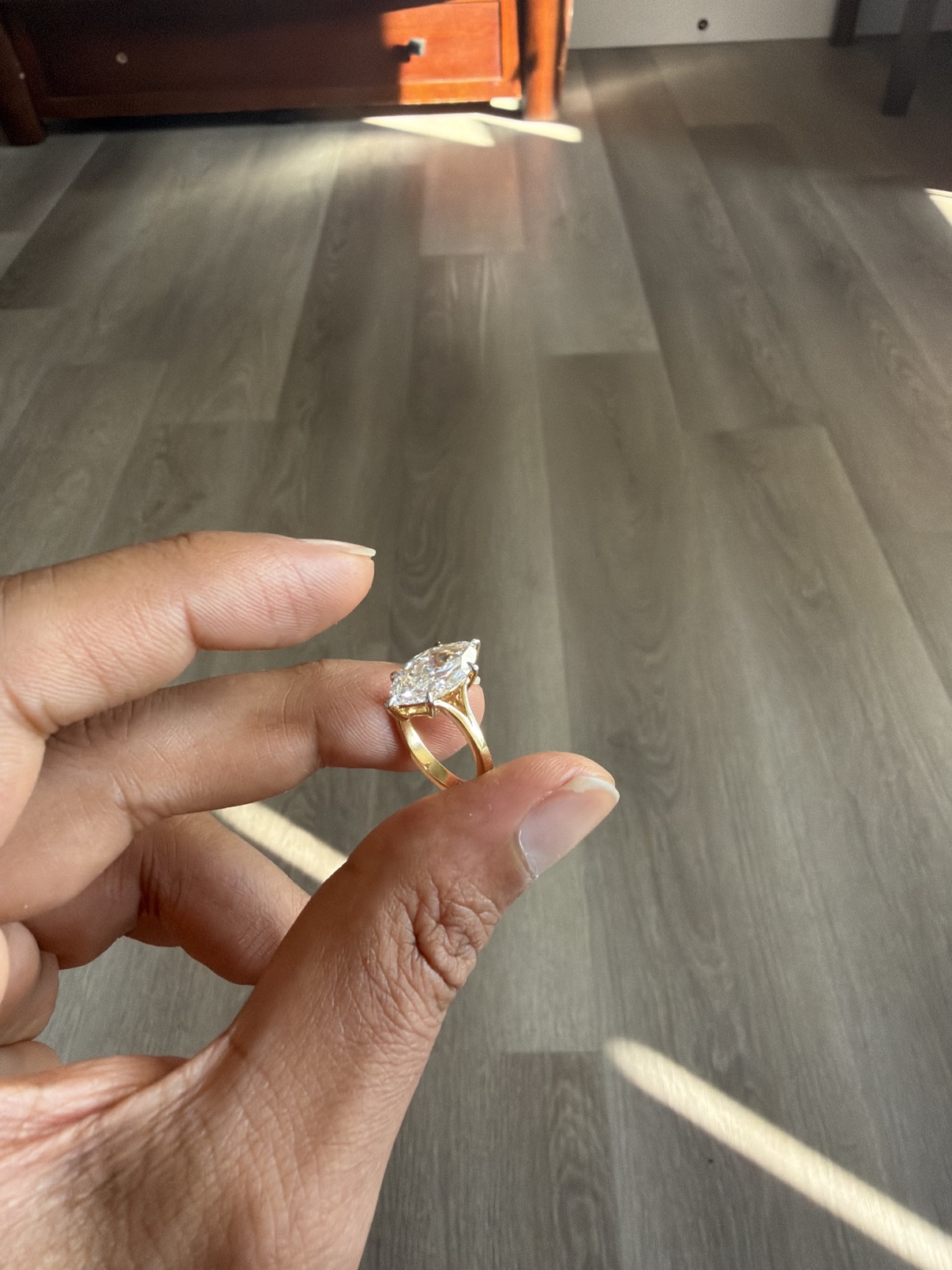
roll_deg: +3.1
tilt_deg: -43.8
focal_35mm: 25
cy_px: 635
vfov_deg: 69.4
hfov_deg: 54.9
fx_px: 917
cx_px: 476
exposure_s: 1/121
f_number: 2.2
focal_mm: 2.22
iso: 200
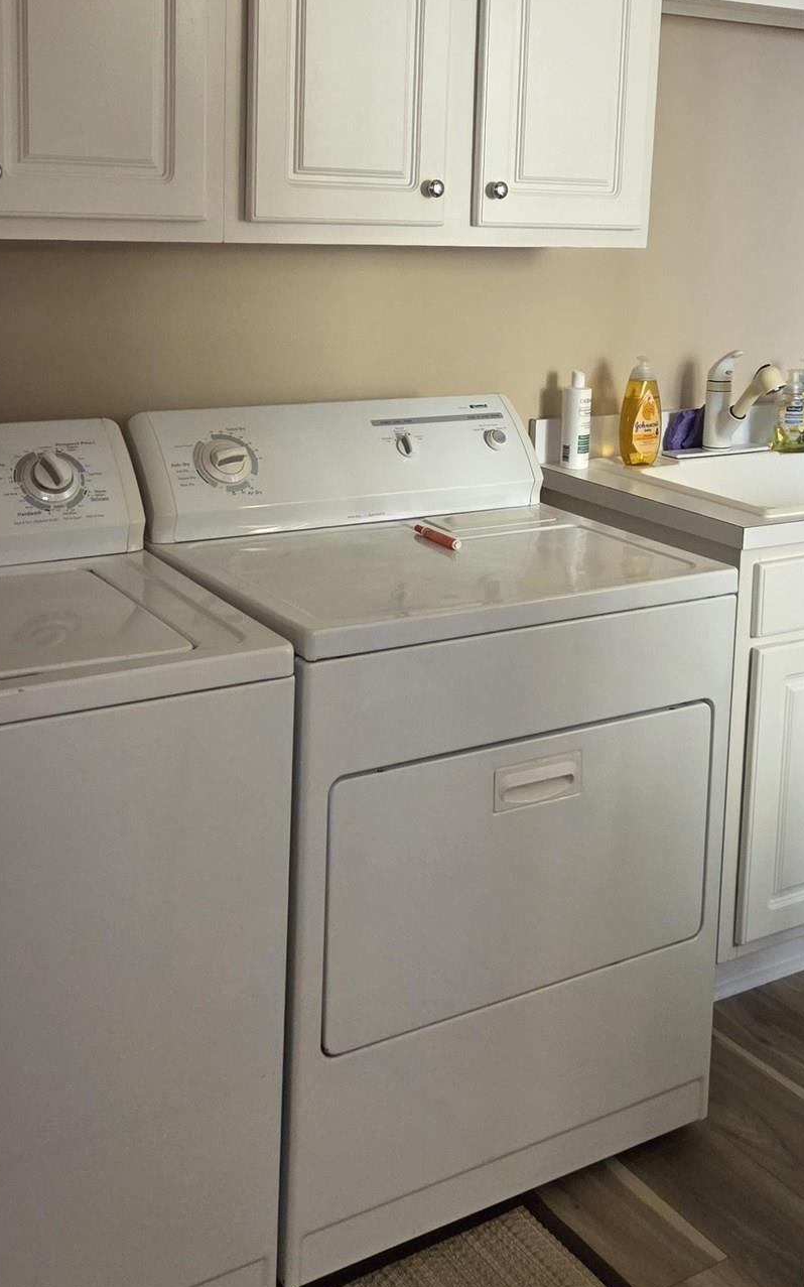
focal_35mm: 44
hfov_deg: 29.1
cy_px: 381
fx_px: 1543
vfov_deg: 44.3
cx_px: 517
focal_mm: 5.4
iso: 320
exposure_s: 1/120
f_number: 1.8
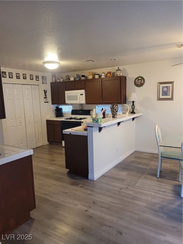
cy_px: 122
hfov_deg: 53.1
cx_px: 92
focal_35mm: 26
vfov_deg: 67.3
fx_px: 183
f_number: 1.8
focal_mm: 5.4
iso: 200
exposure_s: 1/40
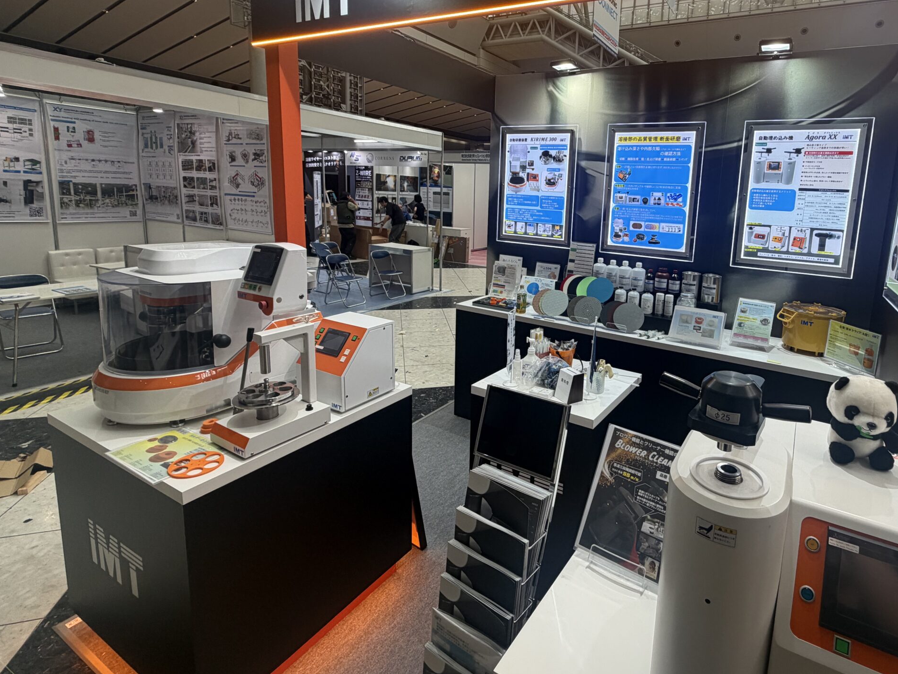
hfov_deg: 83.3
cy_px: 267
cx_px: 554
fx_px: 493
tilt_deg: -8.0
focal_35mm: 19
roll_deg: -2.2
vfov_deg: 68.0
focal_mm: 2.22
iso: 80
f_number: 2.2
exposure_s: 1/121
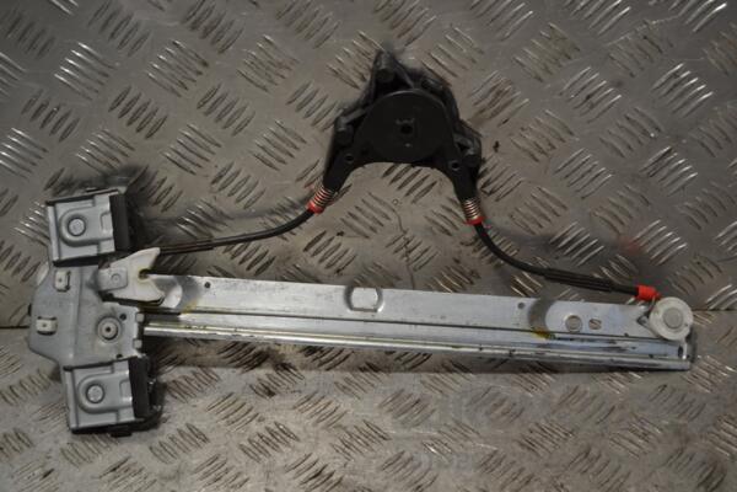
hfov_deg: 41.1
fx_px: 983
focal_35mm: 48
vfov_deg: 28.1
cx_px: 368
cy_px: 246
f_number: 4.8
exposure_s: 1/40
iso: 100
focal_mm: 32
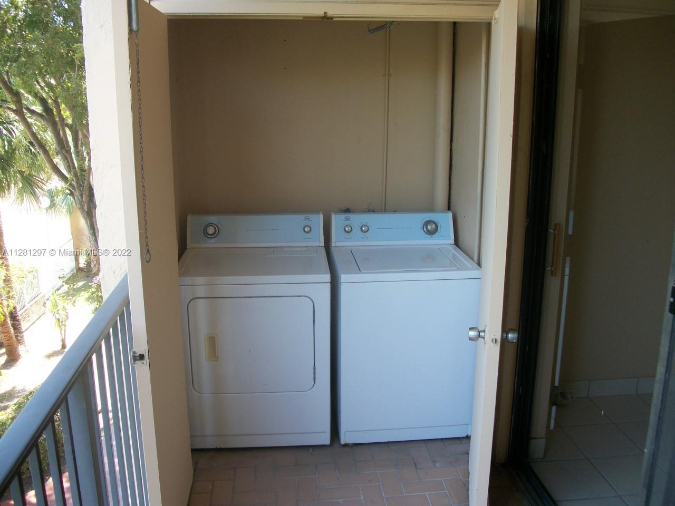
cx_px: 338
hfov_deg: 56.8
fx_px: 624
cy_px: 253
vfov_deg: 44.2
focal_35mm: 32
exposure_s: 1/100
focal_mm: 5.7
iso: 80
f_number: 2.9
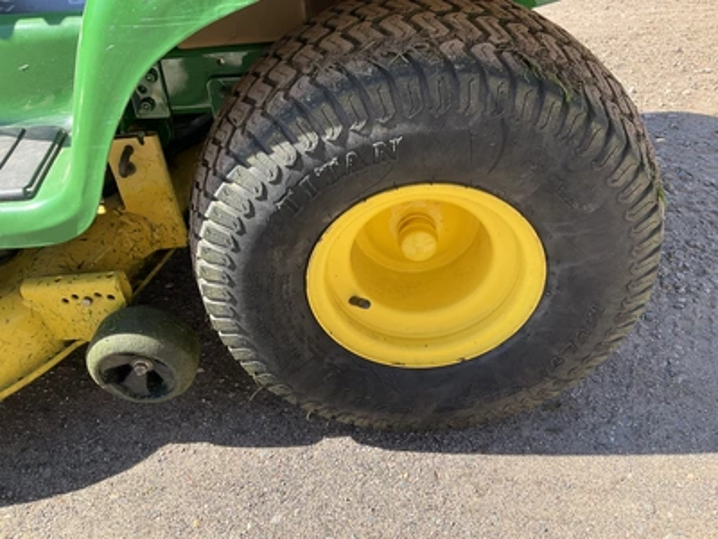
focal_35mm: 29
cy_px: 270
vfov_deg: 48.2
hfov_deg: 61.7
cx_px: 359
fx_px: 602
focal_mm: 3
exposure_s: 1/358
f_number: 1.8
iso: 25
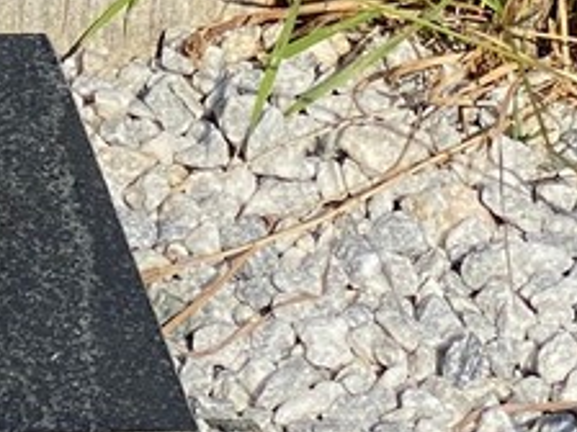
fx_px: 5584
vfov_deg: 4.3
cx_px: -796
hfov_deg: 5.7
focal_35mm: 335
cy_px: -805
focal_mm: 6
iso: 20
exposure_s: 1/1370
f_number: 2
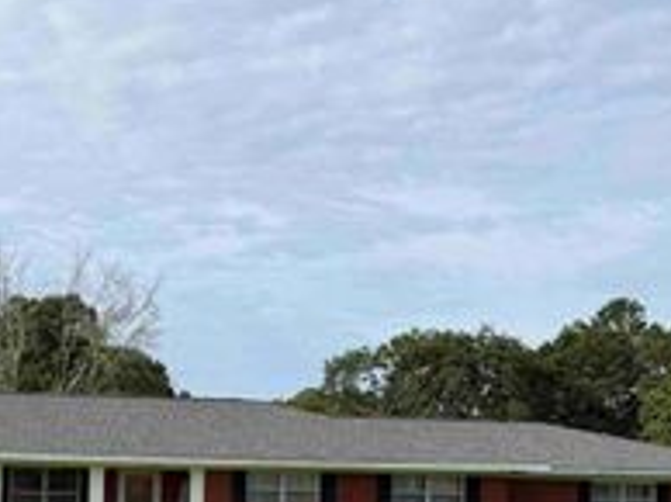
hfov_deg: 29.5
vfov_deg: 22.6
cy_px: 514
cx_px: 28
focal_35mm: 62
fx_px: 1200
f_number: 1.78
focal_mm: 6.76
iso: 80
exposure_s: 1/4673
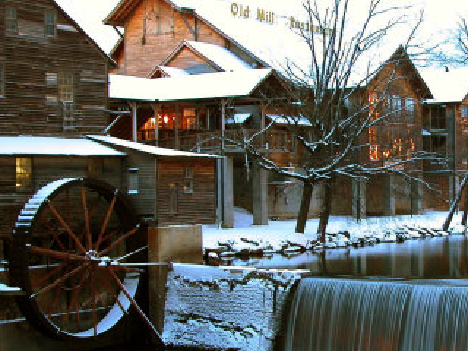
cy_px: 221
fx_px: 919
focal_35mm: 68
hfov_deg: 28.2
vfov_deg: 21.6
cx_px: 342
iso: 100
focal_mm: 8.9
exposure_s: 2
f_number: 2.8
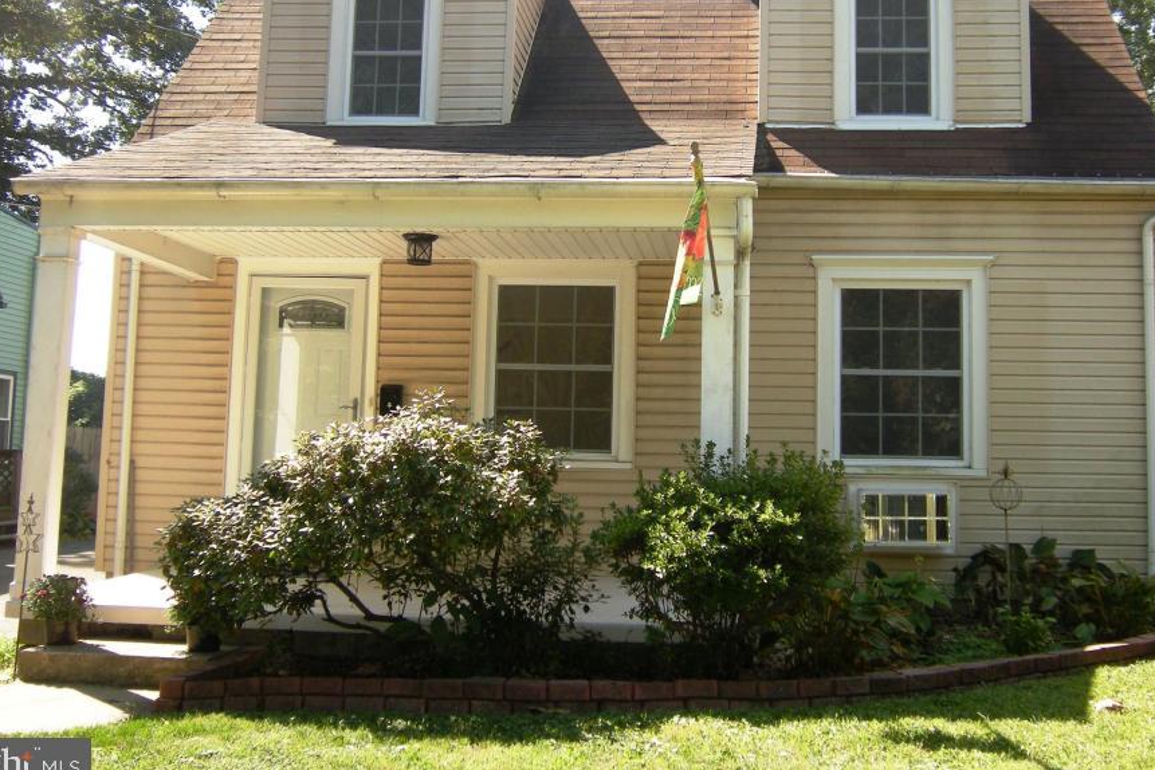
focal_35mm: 47
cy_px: 278
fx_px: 1508
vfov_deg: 28.5
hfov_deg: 41.9
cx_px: 610
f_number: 3.2
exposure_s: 1/330
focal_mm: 6.3
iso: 91
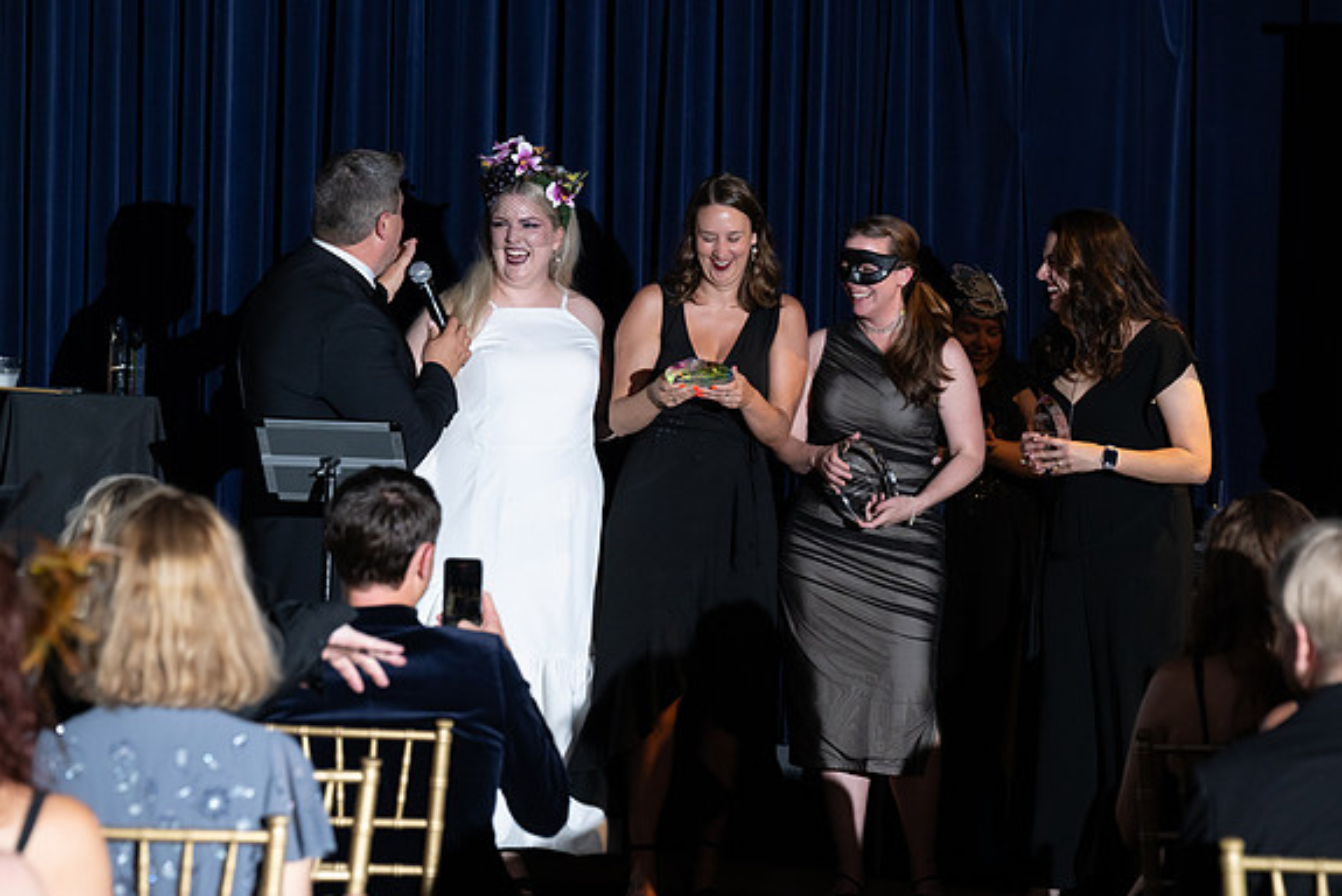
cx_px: 670
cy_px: 449
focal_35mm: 120
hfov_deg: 17.1
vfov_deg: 11.4
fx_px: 4475
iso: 2500
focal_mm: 119
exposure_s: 1/200
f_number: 5
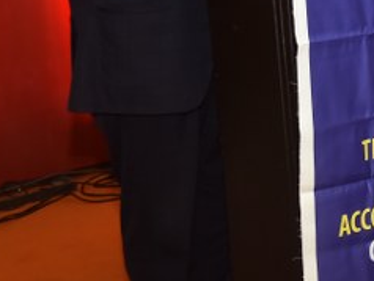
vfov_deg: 12.5
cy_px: -126
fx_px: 1222
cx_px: 511
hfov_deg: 16.3
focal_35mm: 113
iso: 1000
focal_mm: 35
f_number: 8
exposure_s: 1/100
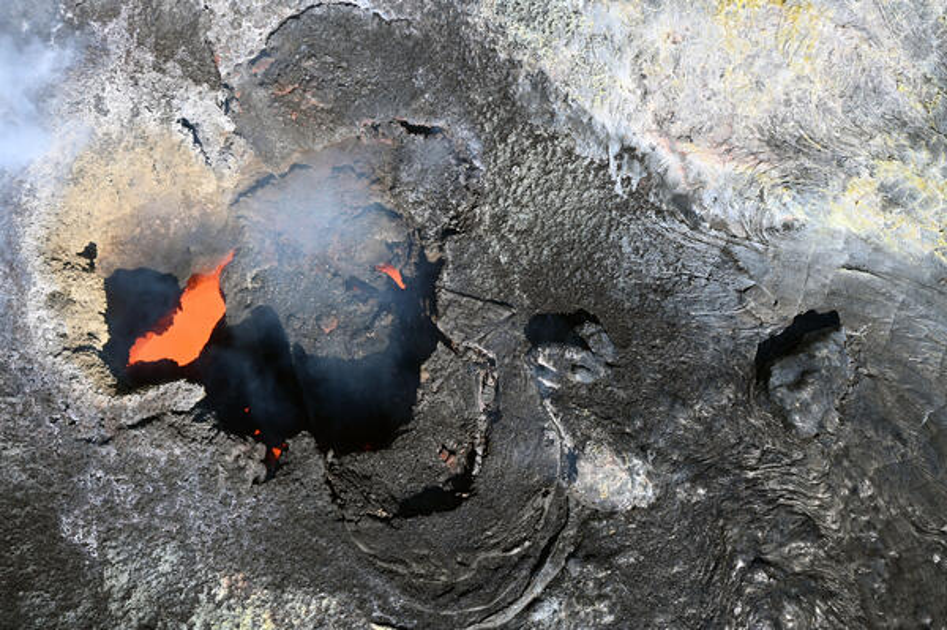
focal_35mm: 130
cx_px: 474
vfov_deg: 10.5
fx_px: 3417
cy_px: 315
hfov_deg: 15.8
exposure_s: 1/320
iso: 100
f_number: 6.3
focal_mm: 130
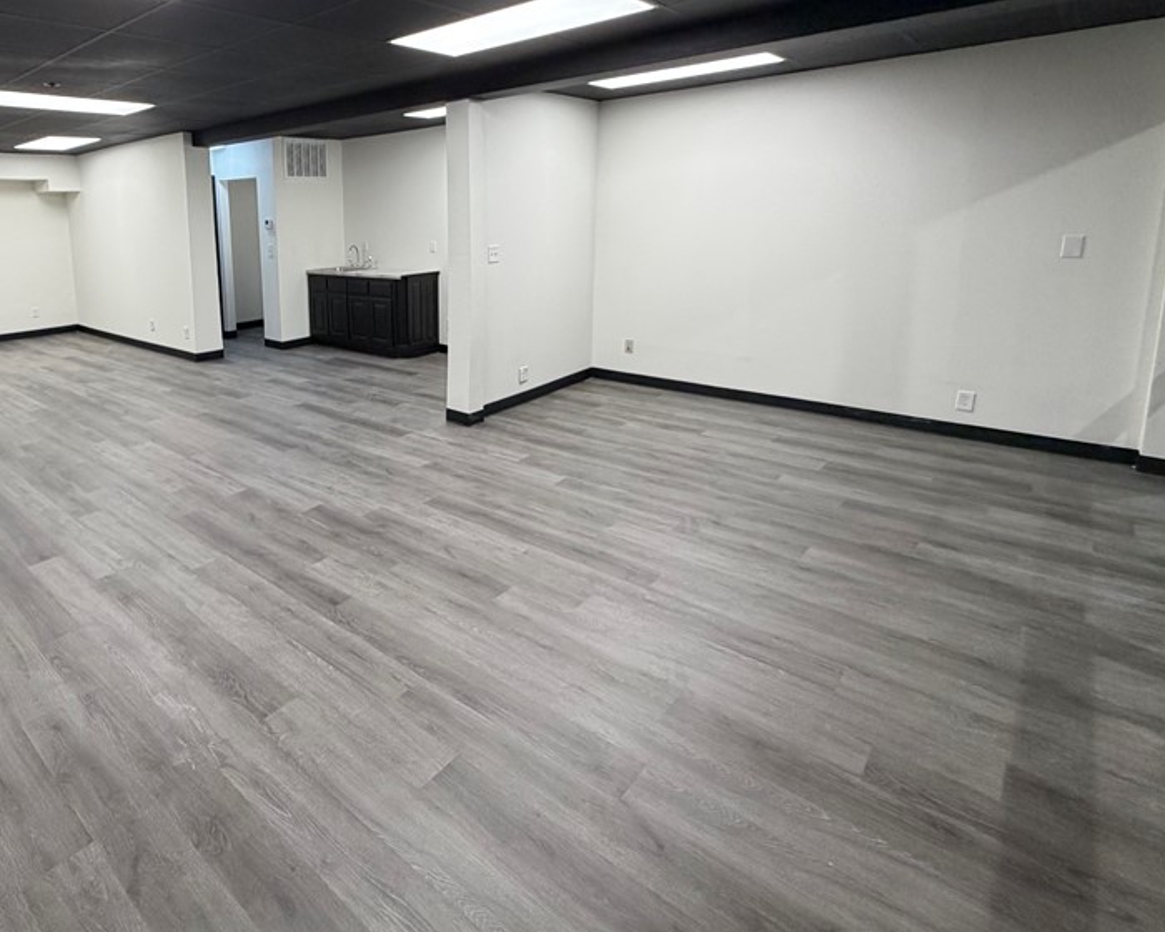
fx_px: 690
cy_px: 320
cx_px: 346
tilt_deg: -8.9
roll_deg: +2.5
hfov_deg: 76.6
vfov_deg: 66.5
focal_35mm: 20
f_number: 2.2
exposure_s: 1/120
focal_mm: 2.22
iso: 200
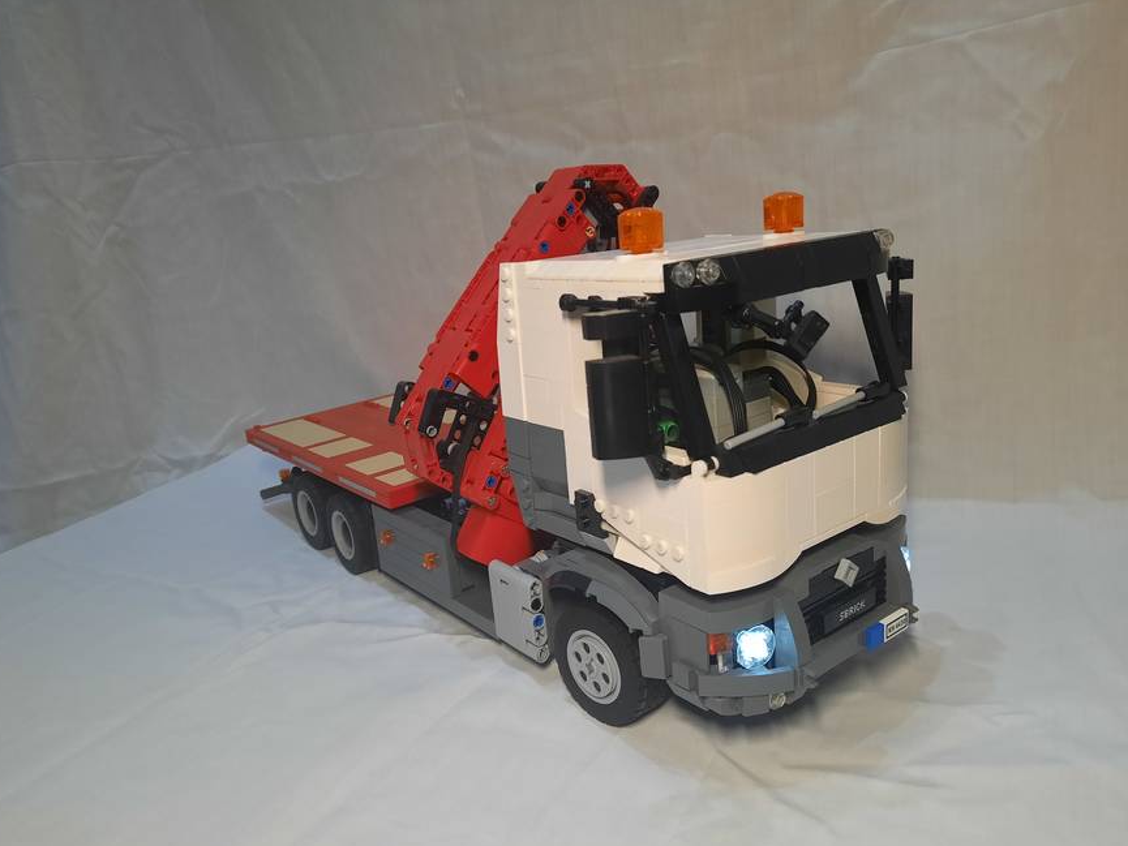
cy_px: 427
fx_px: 847
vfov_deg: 53.1
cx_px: 546
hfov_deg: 67.3
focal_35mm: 26
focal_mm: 4.6
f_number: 2
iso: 400
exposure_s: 1/33
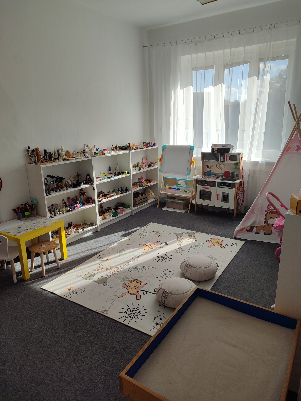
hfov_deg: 56.8
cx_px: 150
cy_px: 200
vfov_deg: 71.6
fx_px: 278
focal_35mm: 24
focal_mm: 5.89
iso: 50
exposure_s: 1/355
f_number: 1.89
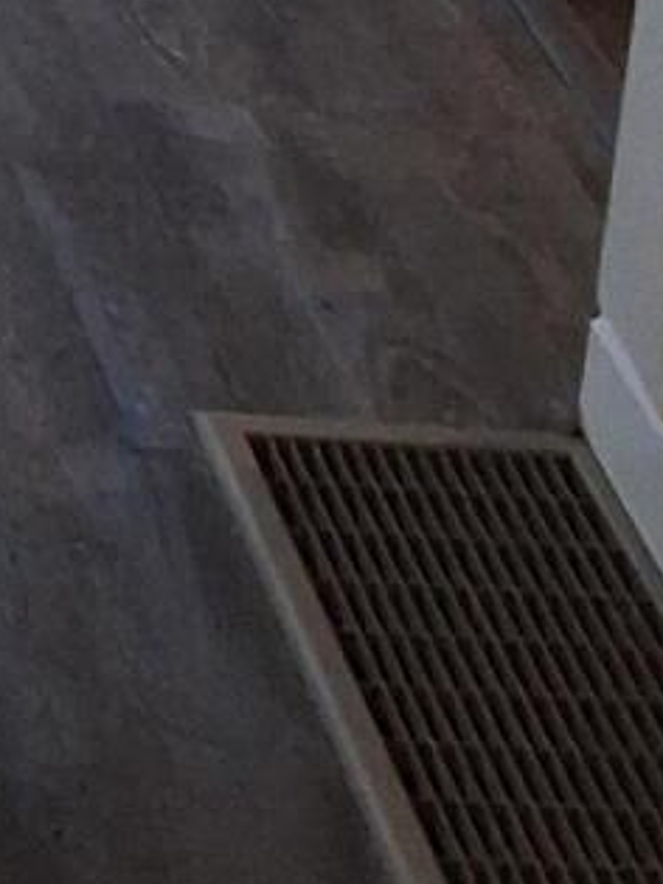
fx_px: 4549
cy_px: -1280
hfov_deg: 7.4
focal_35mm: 178
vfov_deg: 9.7
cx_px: -1281
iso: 250
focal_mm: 2.91
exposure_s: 1/24
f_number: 1.9
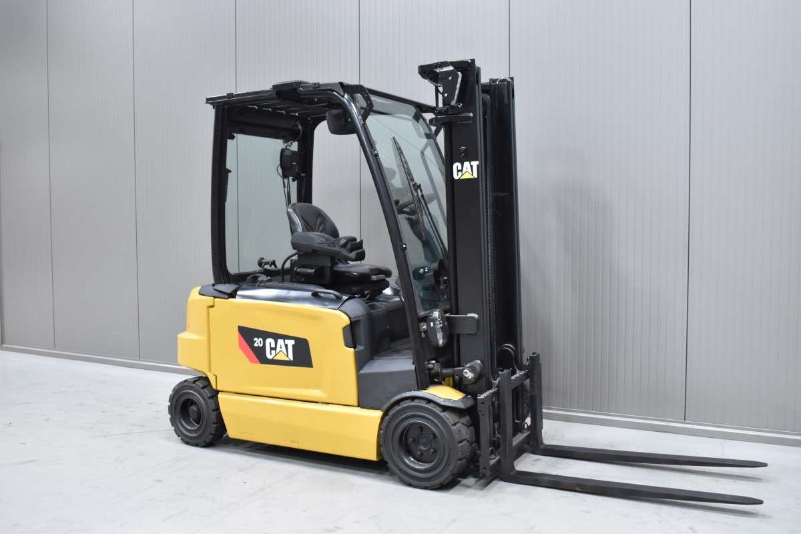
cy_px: 267
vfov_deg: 38.4
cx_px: 400
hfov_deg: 55.1
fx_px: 768
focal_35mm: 34
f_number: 5
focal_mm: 23
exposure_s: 1/25
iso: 1600
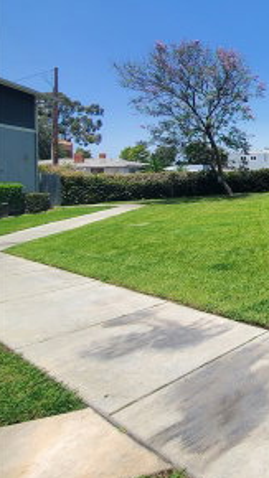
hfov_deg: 27.7
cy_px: 171
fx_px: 317
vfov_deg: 72.5
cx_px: 418
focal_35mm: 25
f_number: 2.2
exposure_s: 1/812
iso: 50
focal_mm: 1.8
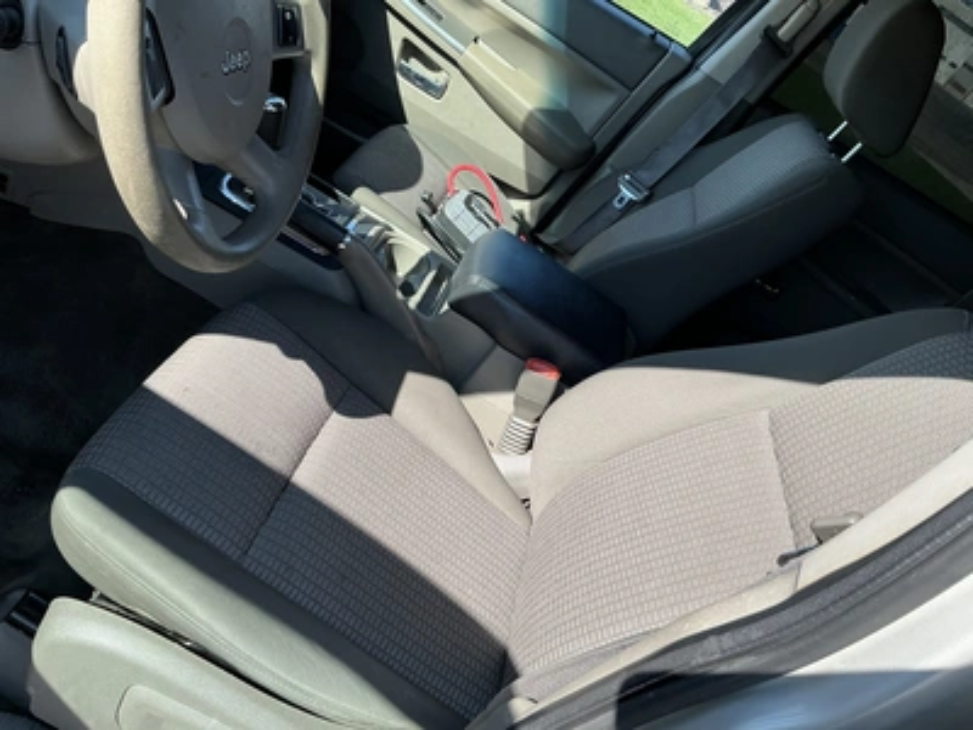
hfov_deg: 63.4
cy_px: 365
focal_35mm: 28
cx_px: 486
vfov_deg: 49.7
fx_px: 787
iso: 25
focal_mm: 3
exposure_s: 1/504
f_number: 1.8
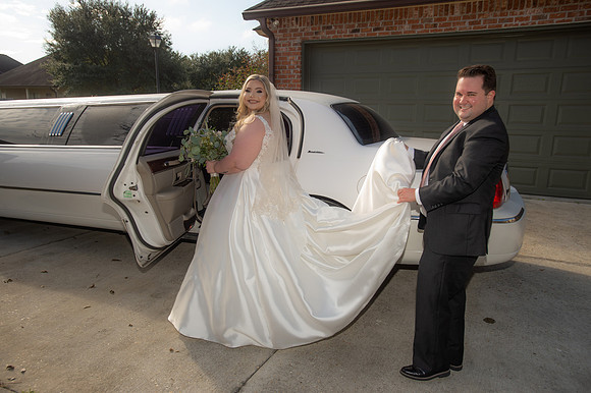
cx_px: 296
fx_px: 394
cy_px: 196
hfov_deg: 73.8
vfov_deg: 53.1
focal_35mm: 24
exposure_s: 1/160
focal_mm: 24
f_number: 5.6
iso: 64
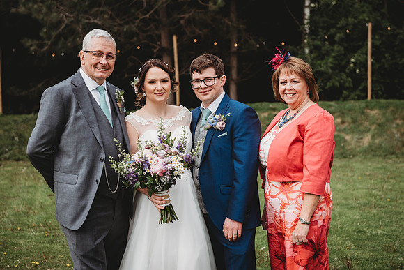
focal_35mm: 70
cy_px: 135
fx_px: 786
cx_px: 202
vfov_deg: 19.5
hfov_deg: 28.8
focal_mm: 70
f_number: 4.5
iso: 200
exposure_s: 1/1000
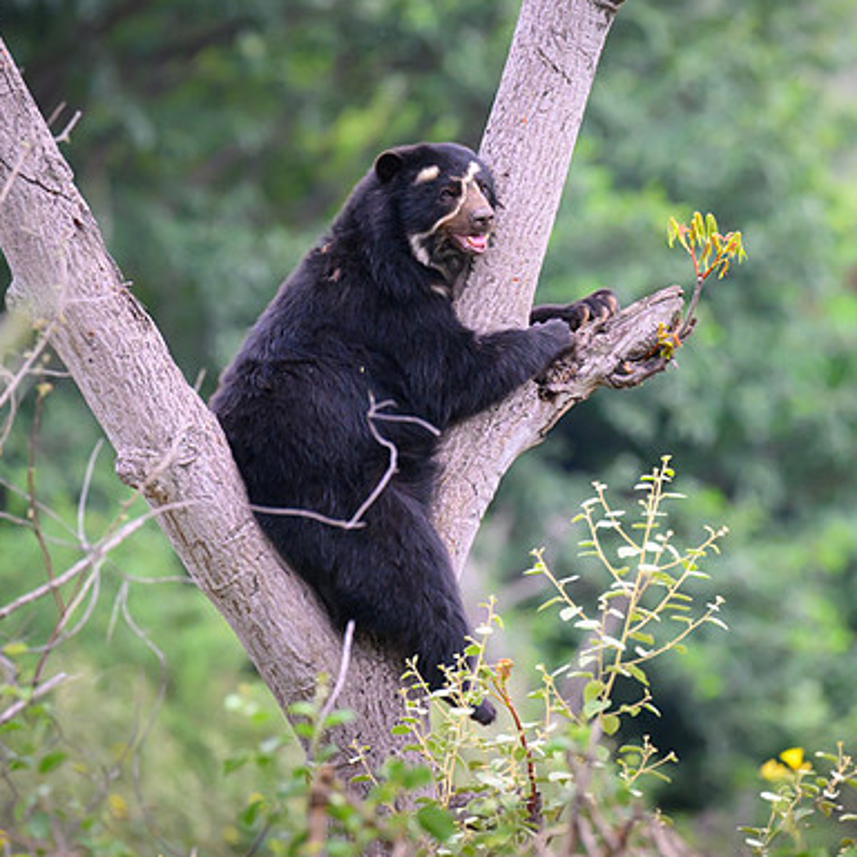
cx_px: 546
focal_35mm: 313
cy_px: 334
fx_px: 8767
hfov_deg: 5.6
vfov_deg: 5.6
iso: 2200
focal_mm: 200
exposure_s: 1/640
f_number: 3.5
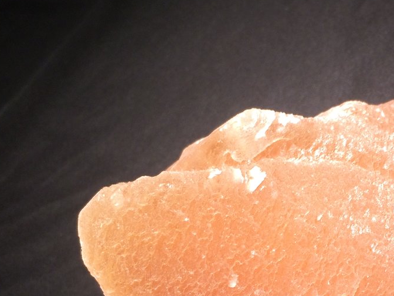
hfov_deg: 27.2
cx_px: 348
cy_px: 278
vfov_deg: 20.8
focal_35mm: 69
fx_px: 785
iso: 40
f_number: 2.2
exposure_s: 1/60
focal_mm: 4.15
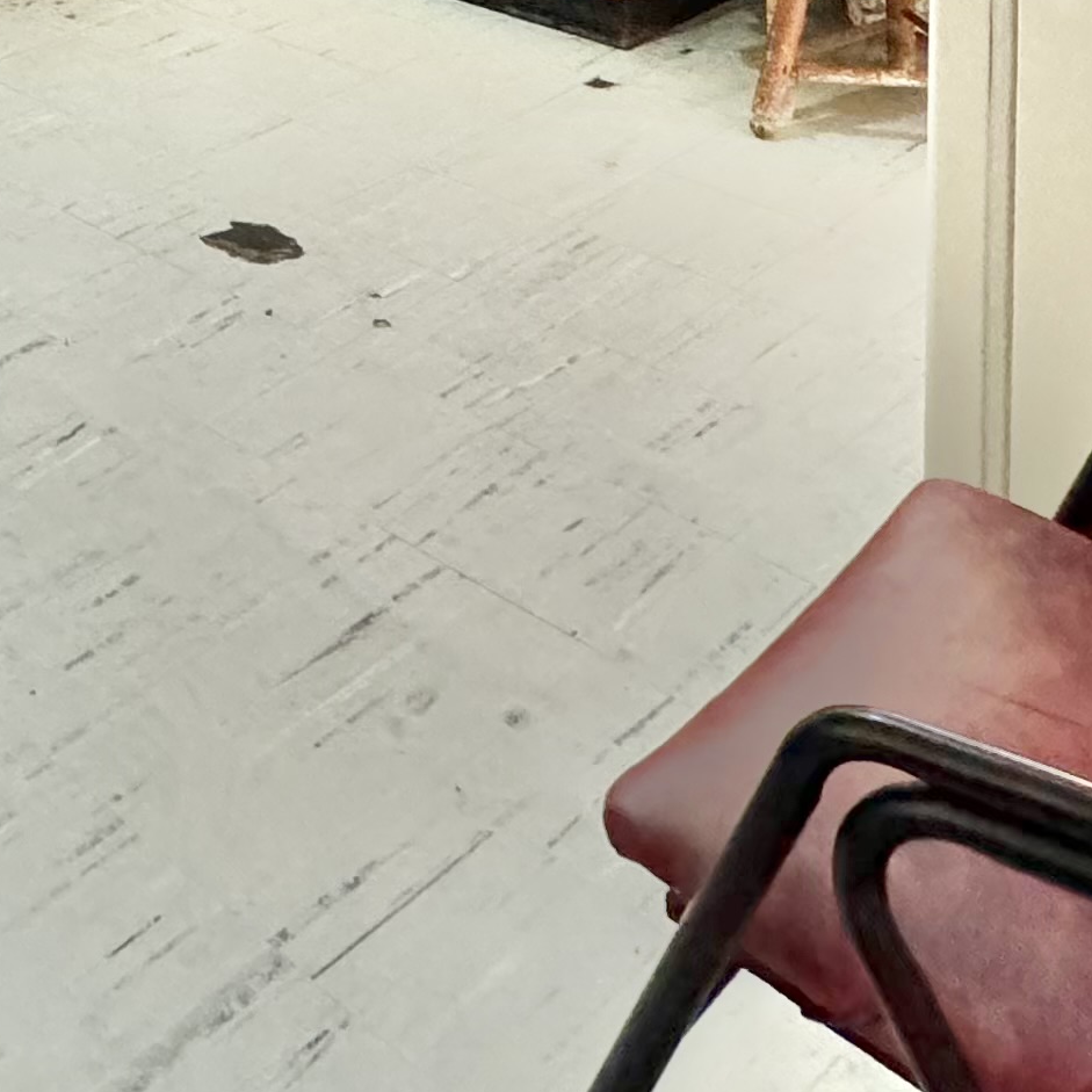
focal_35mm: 53
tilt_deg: -4.6
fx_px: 1892
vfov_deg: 25.2
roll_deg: +3.4
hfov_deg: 28.3
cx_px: -203
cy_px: -507
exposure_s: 1/85
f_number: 2.2
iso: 320
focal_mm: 2.22
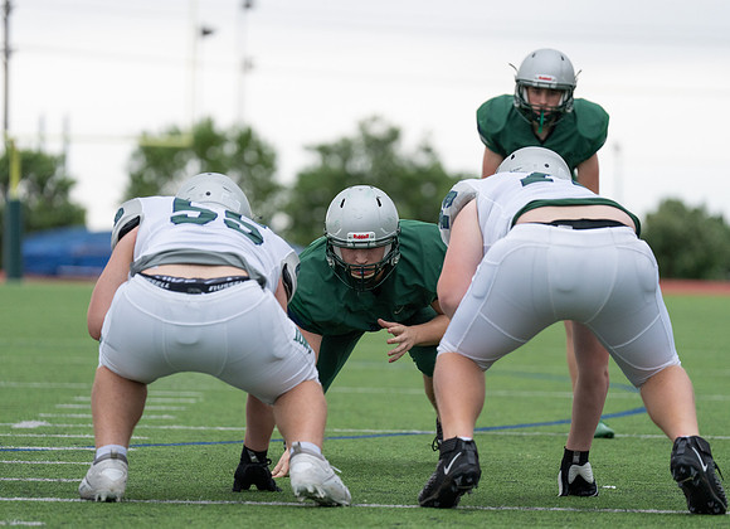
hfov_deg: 11.5
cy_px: 277
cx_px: 348
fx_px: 3619
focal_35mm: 174
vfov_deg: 8.4
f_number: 2.8
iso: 1600
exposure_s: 1/1250
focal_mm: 154
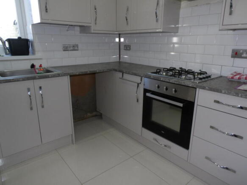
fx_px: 171
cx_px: 124
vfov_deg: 56.8
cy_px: 92
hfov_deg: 71.6
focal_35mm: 24
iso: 200
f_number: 4.1
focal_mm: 4.3
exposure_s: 1/15
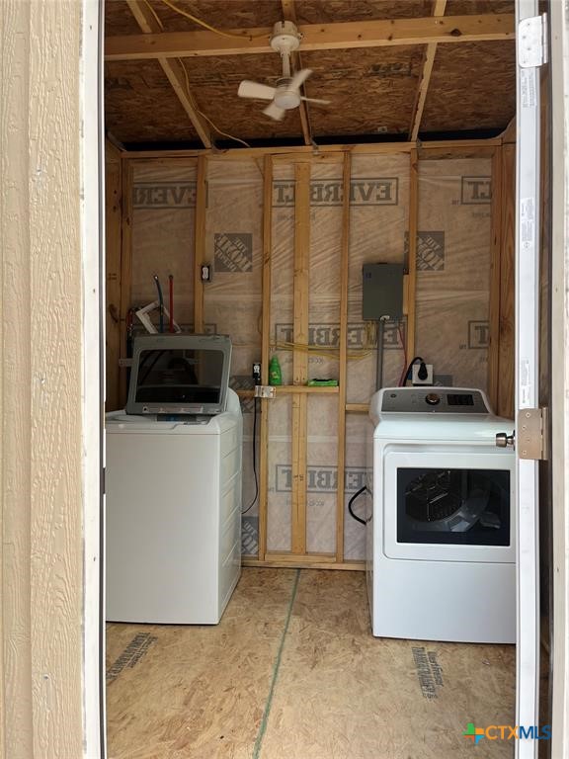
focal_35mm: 26
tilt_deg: -2.4
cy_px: 380
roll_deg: -2.5
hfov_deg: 53.1
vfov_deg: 67.3
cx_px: 284
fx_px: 570
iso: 40
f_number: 1.6
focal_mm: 5.1
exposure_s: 1/122
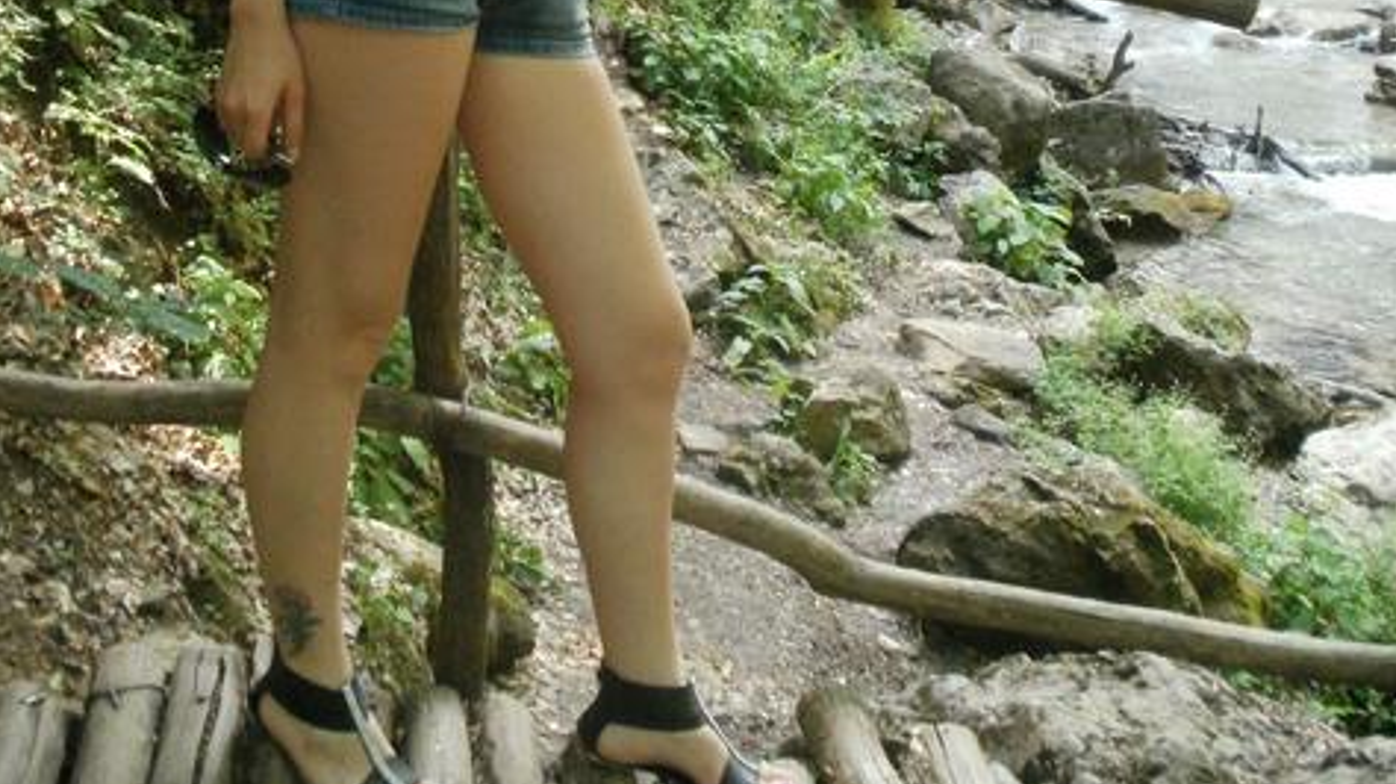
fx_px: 1961
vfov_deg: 21.5
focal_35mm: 53
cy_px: -65
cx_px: 695
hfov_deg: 39.2
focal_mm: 6.3
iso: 400
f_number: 3.5
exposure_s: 1/80
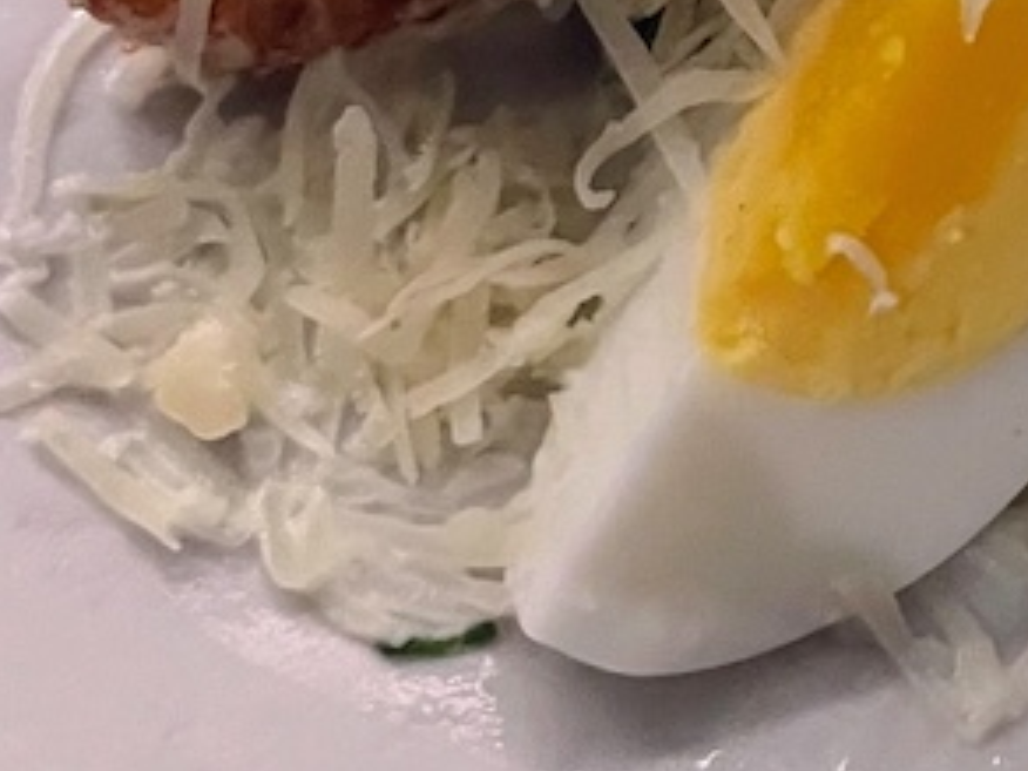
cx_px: 1299
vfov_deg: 12.4
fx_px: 3178
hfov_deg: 17.4
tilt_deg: -59.3
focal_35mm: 107
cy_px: -715
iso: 640
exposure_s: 1/33
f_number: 1.6
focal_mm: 5.1
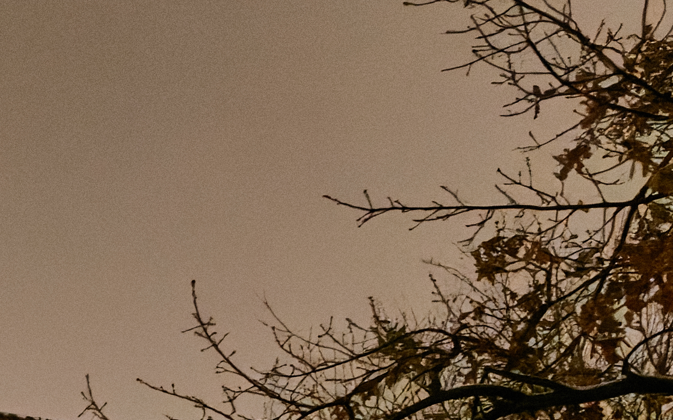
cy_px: 1302
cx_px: -1499
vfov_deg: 6.5
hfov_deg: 8.8
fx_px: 3356
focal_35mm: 183
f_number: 2.8
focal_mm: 24
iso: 6400
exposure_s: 1/60
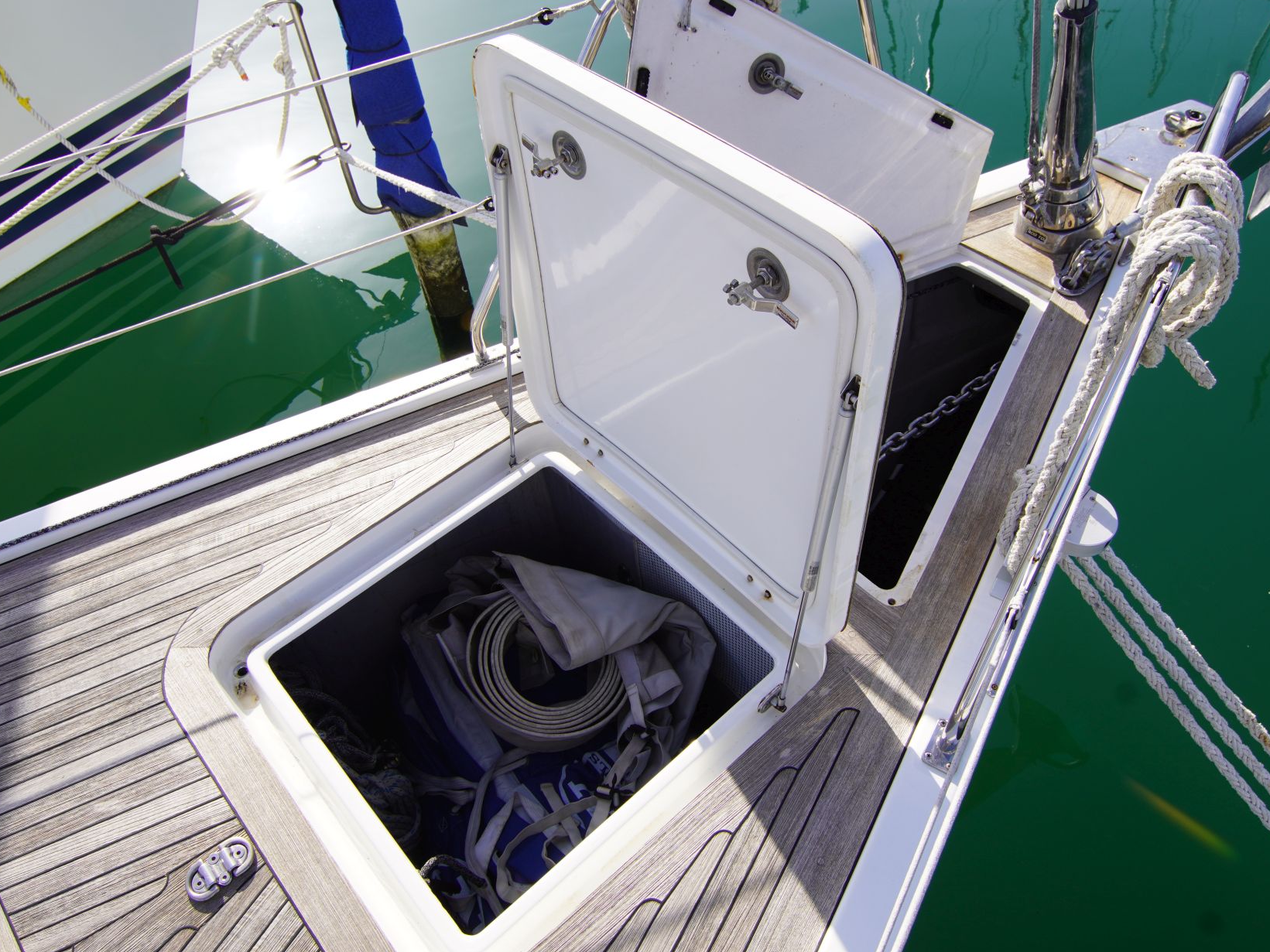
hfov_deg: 65.2
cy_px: 458
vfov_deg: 51.3
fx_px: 991
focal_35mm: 27
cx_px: 683
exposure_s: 1/125
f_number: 9
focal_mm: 16
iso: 100
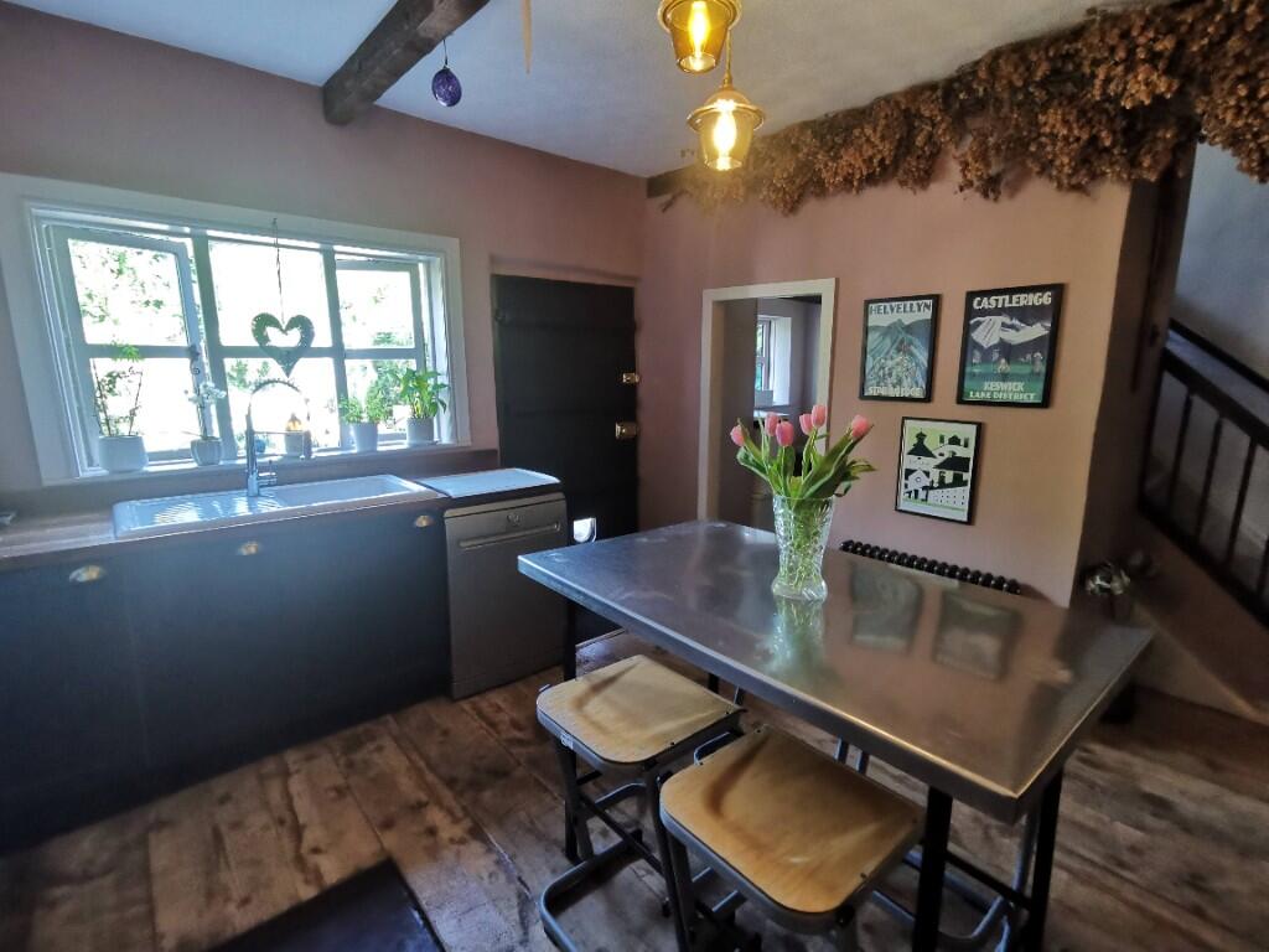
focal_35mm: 17
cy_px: 476
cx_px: 634
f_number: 2.2
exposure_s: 1/33.3
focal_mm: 2.26
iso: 640
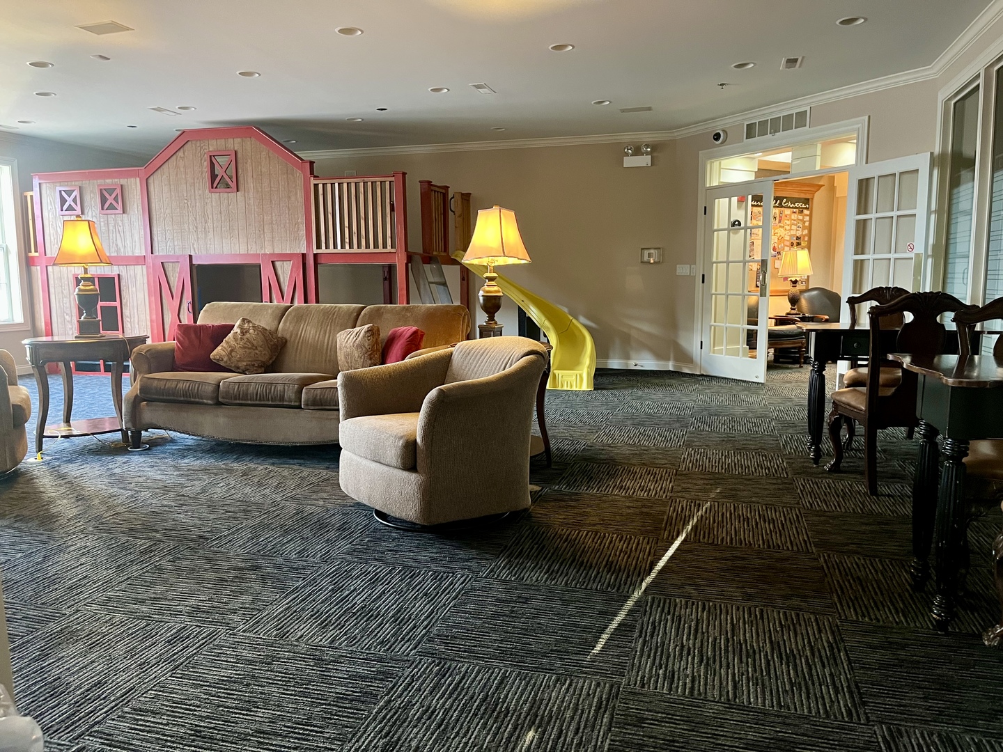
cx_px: 502
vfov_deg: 53.1
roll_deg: +0.5
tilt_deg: -7.9
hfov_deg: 67.3
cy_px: 376
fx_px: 753
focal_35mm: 26
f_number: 1.6
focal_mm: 5.1
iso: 500
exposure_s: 1/30
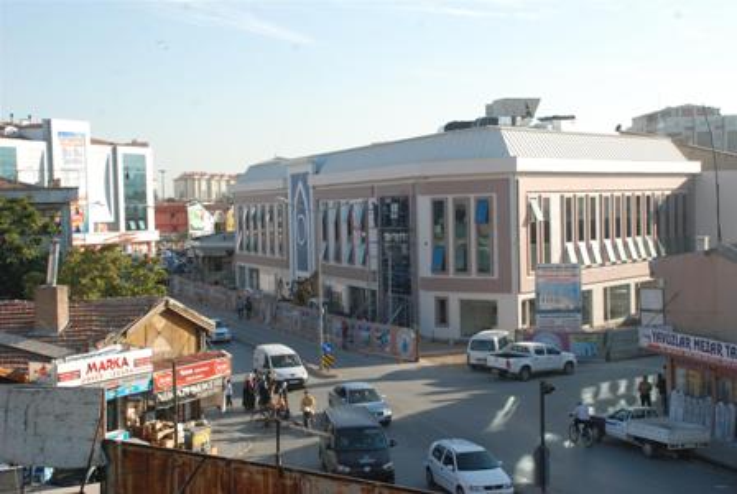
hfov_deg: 37.8
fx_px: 1076
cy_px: 247
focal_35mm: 52
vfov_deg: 25.8
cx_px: 368
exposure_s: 1/400
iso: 640
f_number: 10
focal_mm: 35
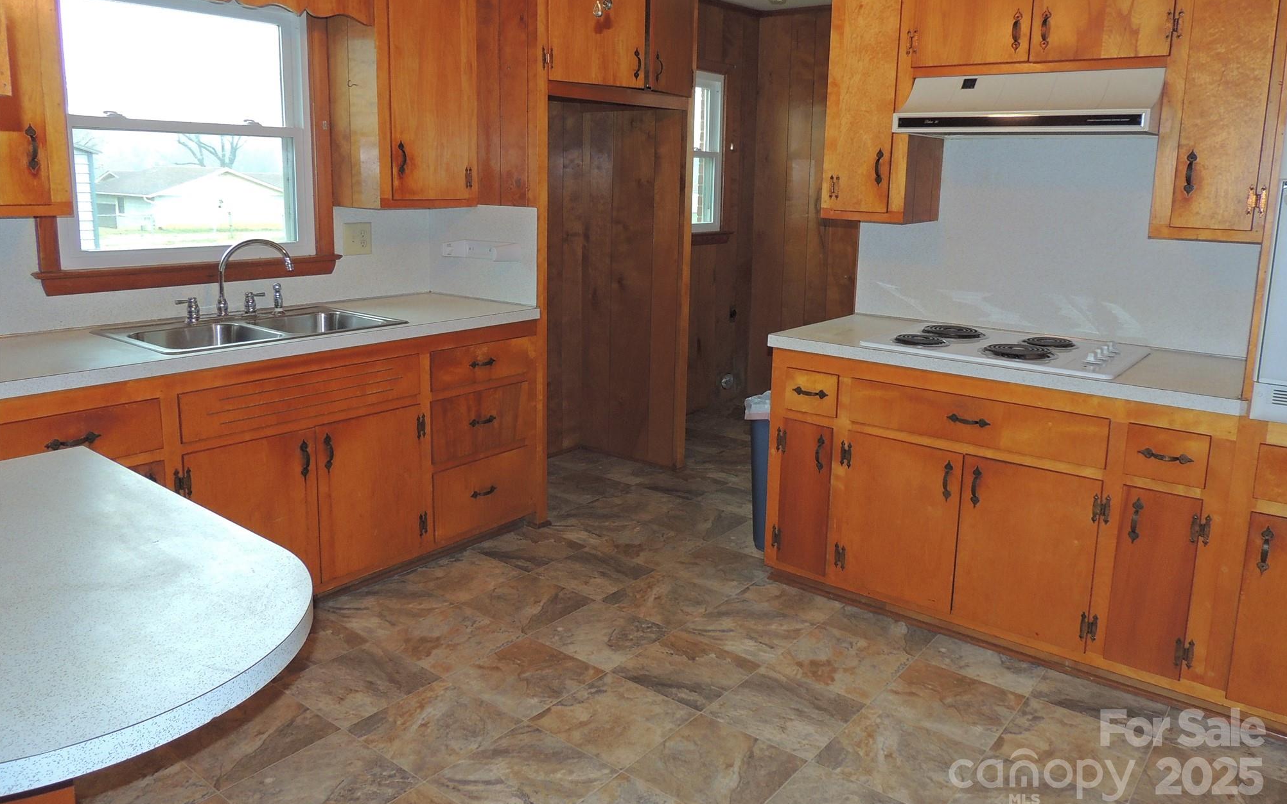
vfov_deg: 47.4
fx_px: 912
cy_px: 336
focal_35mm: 26
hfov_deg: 70.4
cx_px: 654
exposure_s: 1/30
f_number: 3
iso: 200
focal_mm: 4.3
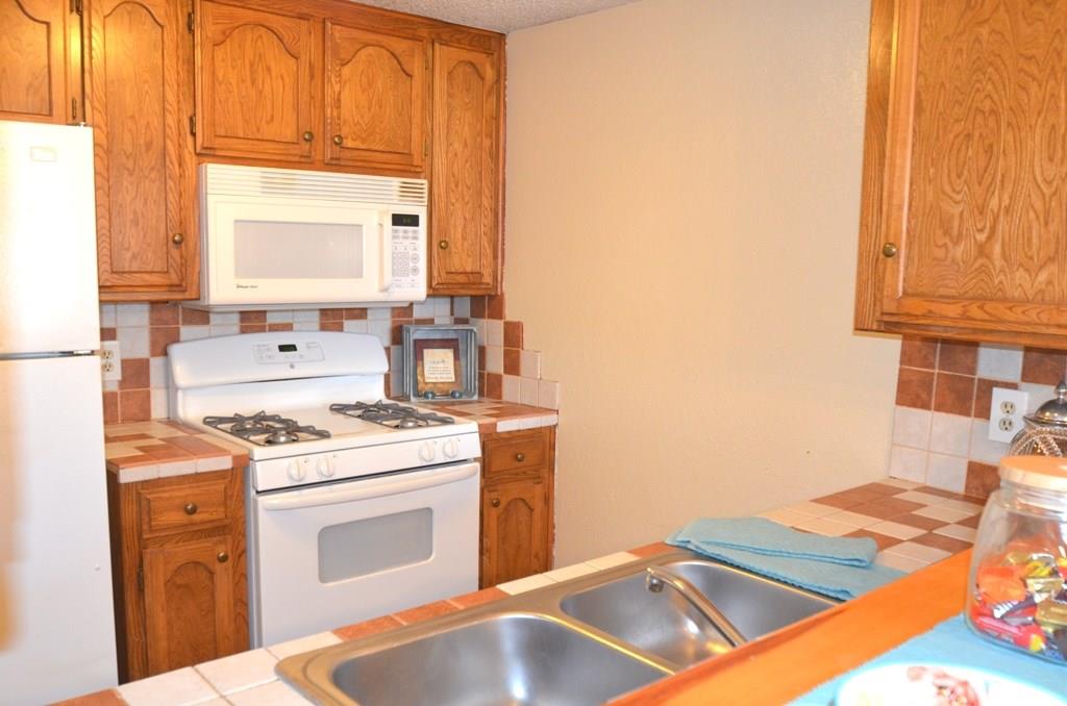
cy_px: 353
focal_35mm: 32
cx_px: 534
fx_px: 932
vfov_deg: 41.5
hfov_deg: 59.6
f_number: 4.5
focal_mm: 21
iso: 1400
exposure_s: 1/60
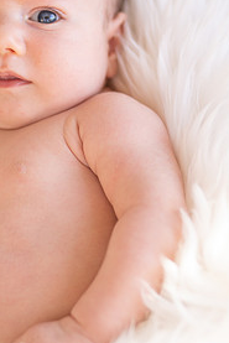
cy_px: 145
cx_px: 56
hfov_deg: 9.9
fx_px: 1315
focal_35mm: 138
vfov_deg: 14.8
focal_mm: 85
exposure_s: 1/125
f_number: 2.2
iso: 100
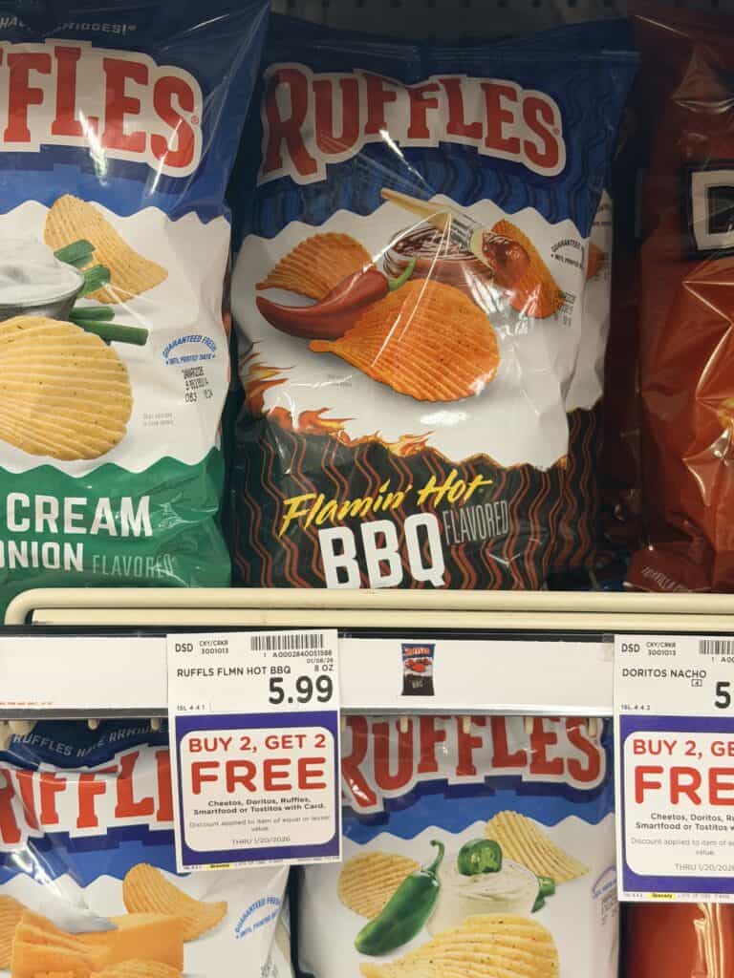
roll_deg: +0.1
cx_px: 367
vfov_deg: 39.7
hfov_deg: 30.3
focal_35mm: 48
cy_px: 489
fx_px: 1357
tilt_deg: -17.4
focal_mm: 6.76
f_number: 1.78
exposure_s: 1/43
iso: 100
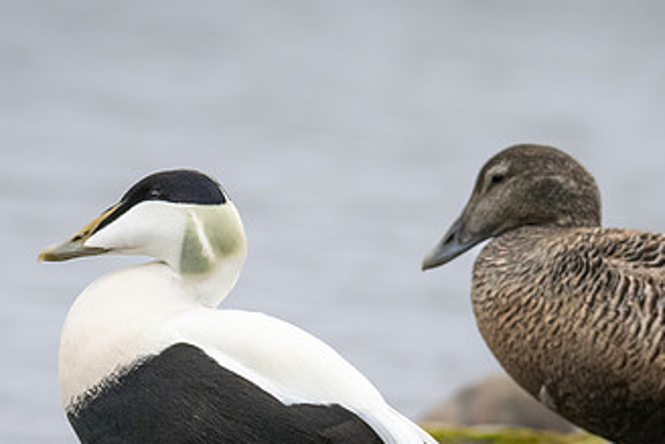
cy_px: 217
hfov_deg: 2.5
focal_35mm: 833
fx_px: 15393
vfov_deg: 1.7
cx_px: 250
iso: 1600
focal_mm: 280
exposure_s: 1/2000
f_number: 5.6
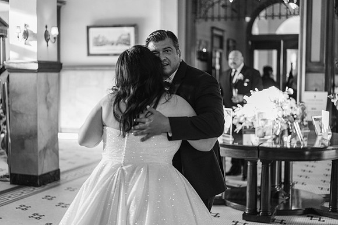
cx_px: 163
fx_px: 492
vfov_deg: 25.7
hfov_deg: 37.9
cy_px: 110
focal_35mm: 52
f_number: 1.8
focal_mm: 50
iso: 900
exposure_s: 1/125
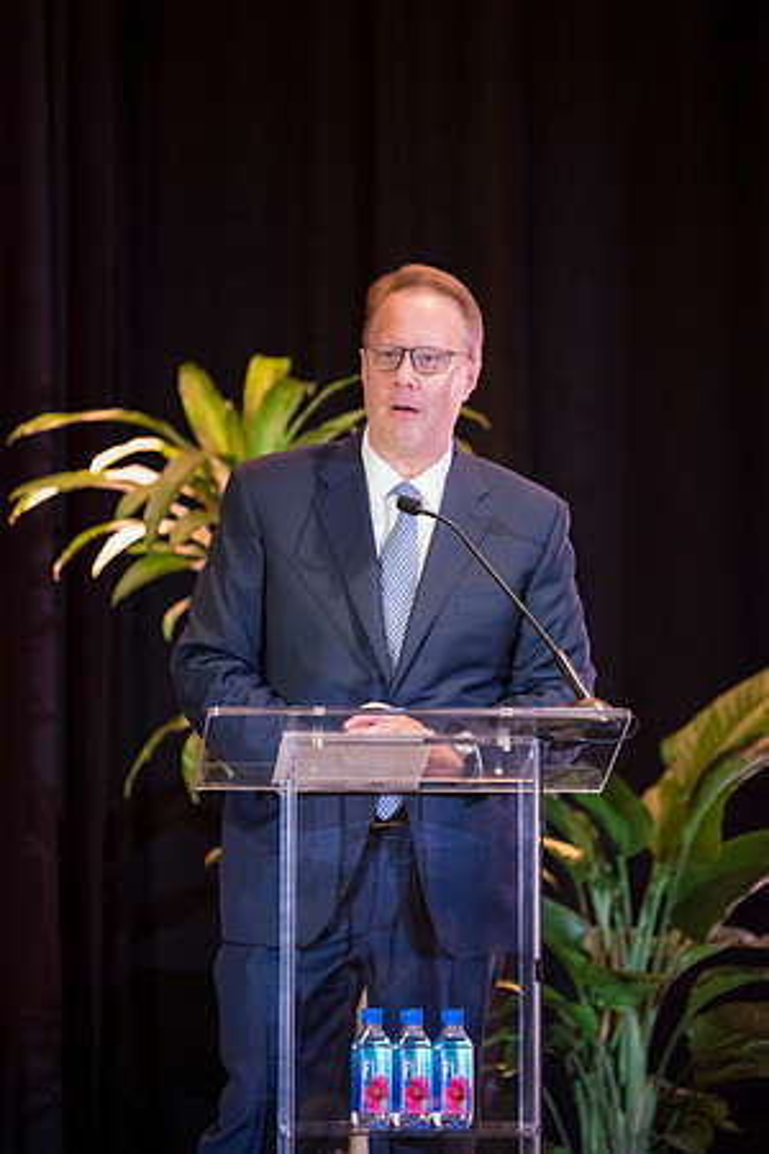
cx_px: 384
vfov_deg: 10.3
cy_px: 577
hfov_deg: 6.9
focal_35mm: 200
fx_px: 6408
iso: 6400
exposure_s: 1/125
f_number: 2.8
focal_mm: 200
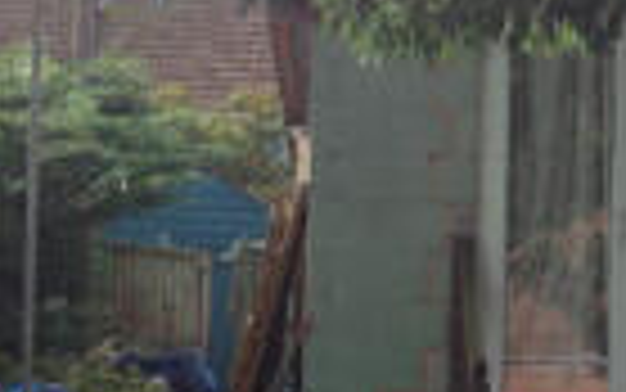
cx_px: 696
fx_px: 2509
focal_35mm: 147
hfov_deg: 13.9
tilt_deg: +6.8
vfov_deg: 8.9
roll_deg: -1.6
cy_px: 250
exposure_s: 1/521
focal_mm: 4.12
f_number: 2.4
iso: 50
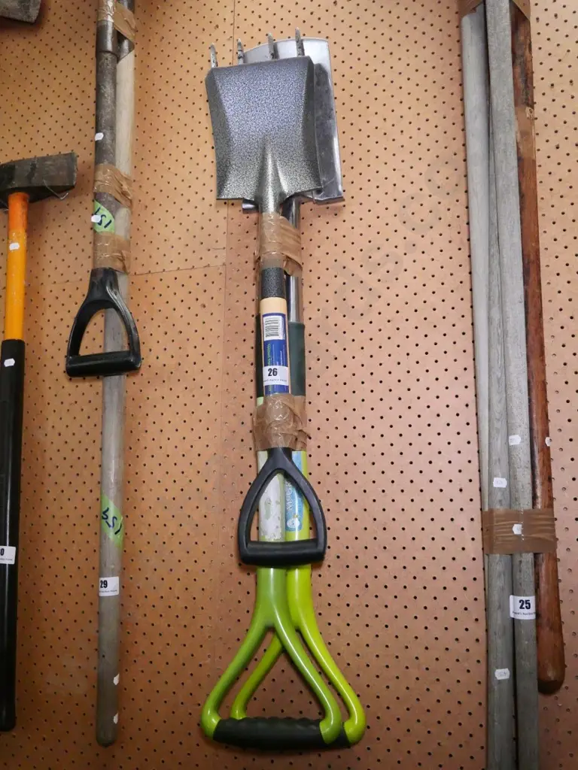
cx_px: 289
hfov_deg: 46.8
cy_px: 385
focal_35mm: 30
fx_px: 668
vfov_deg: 60.0
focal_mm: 15
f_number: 3.9
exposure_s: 1/400
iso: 6400
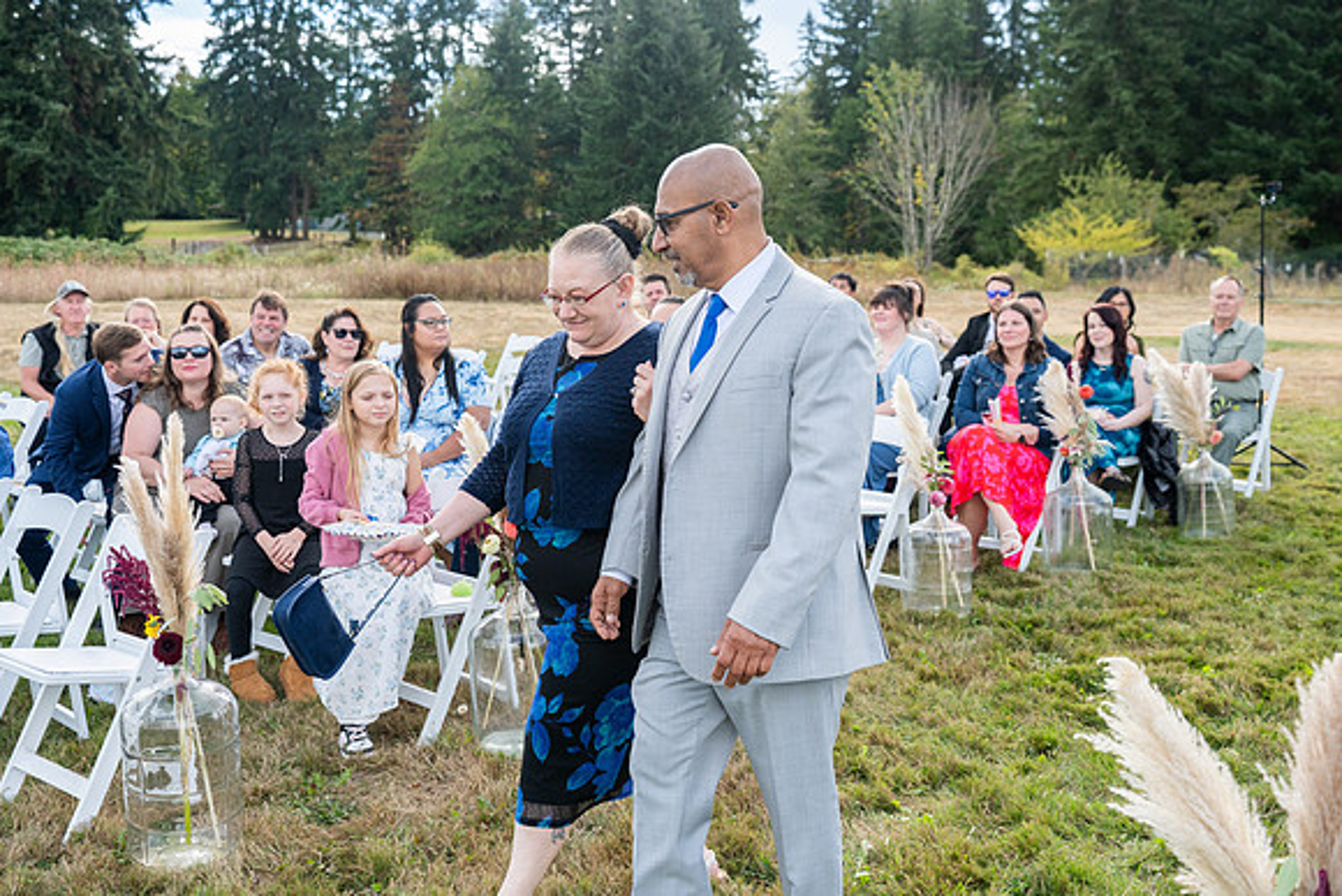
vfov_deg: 33.4
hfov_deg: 48.4
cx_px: 671
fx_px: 1491
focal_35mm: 40
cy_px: 448
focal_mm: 40
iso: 400
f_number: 4.5
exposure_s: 1/1000
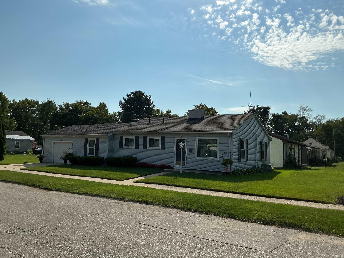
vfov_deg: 48.2
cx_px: 172
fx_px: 288
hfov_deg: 61.7
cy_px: 129
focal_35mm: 29
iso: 25
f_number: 1.8
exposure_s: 1/6536
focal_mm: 3
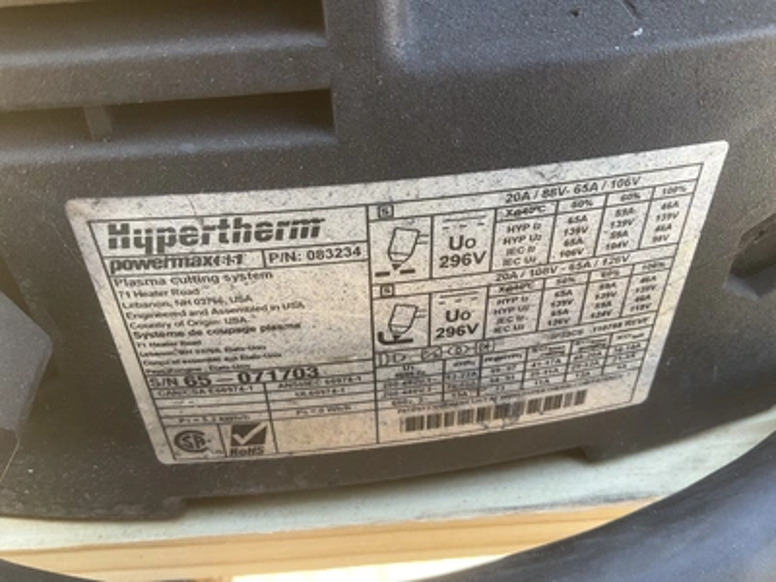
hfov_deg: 61.7
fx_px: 650
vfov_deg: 48.2
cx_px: 388
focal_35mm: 29
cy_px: 291
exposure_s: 1/122
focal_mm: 3
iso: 50
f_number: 1.8
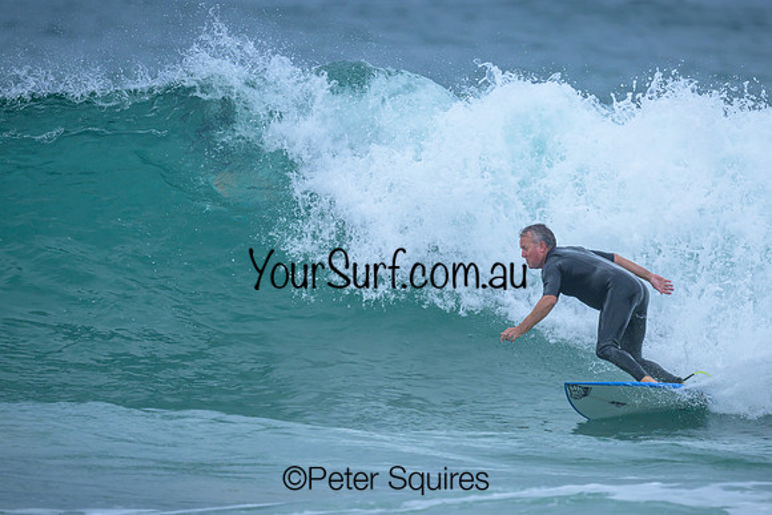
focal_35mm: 1100
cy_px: 283
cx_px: 414
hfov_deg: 1.9
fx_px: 23586
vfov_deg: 1.3
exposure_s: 1/2500
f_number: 6.3
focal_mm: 800
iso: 280
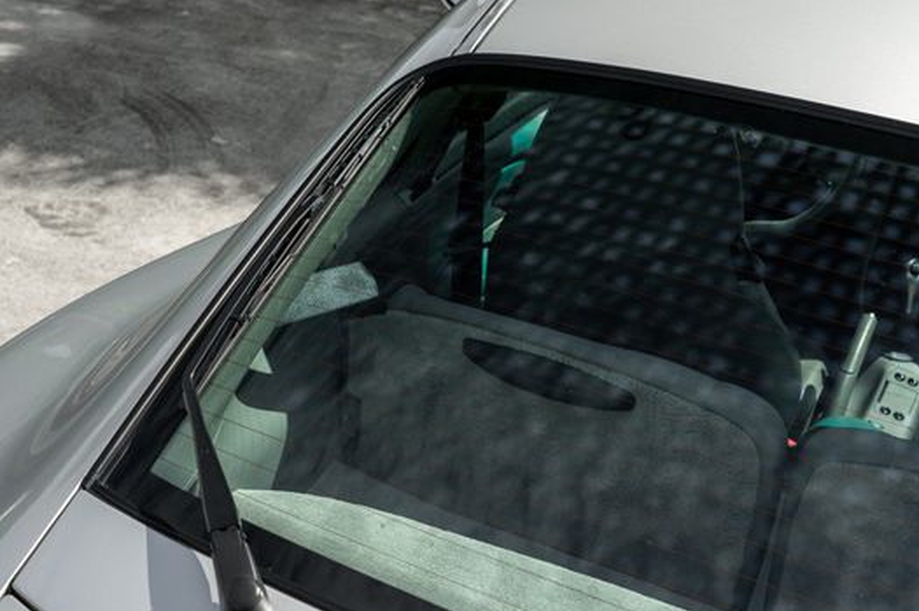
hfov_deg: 34.3
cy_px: 284
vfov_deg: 23.3
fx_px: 1479
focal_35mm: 58
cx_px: 321
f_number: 8
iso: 200
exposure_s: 1/160
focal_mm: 41
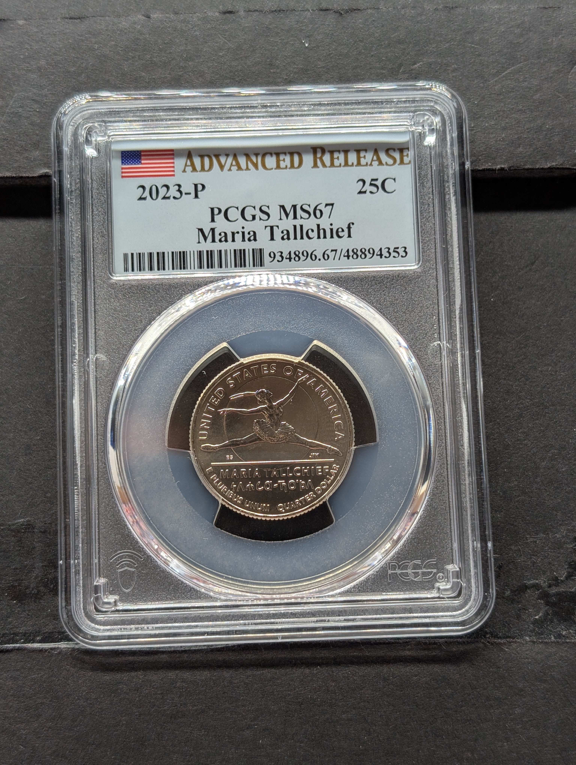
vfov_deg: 38.9
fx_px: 1084
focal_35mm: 49
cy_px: 382
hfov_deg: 29.7
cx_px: 288
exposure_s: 1/50.1
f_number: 1.68
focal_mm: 6.9
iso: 29
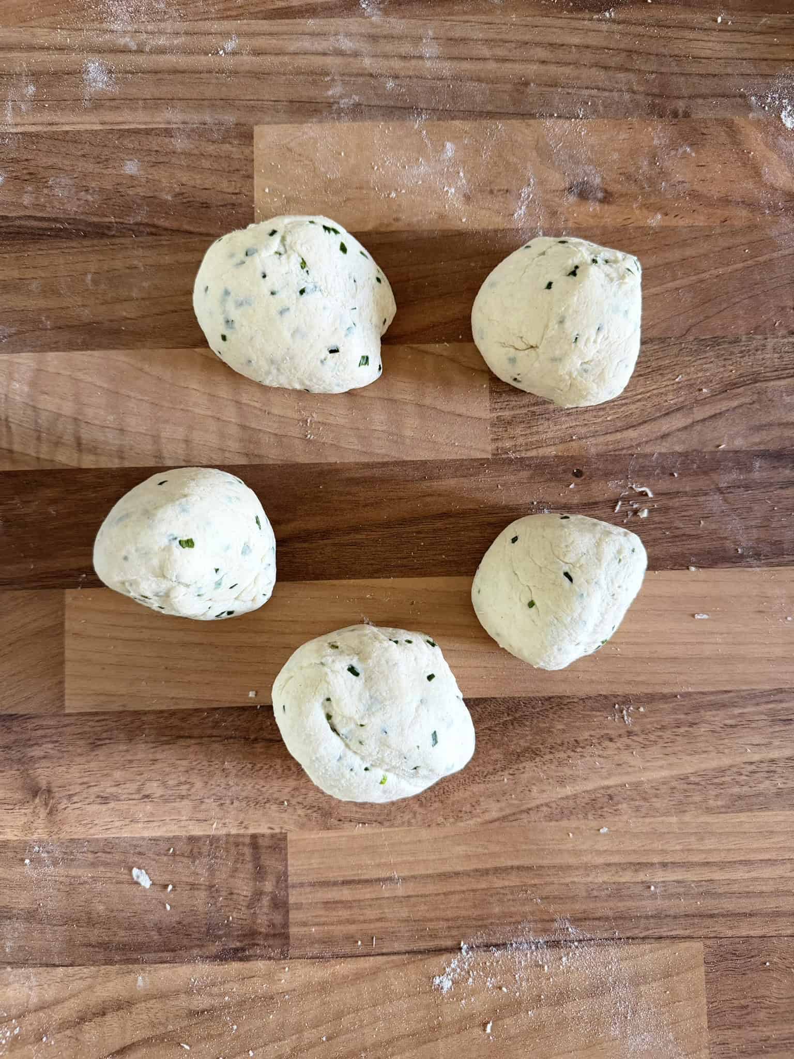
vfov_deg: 71.6
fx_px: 734
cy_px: 530
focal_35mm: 24
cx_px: 397
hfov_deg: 56.8
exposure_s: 1/60
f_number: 1.8
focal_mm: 6.8
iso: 250
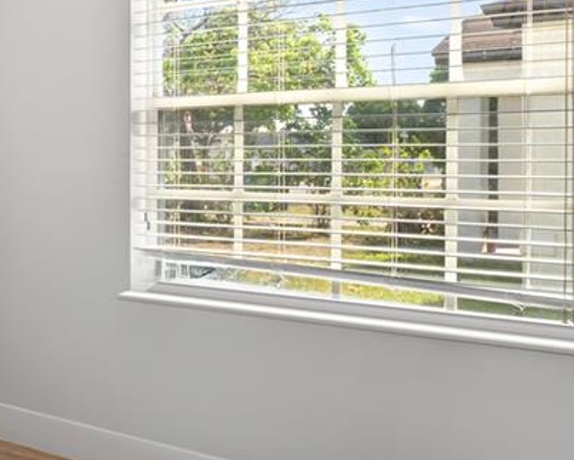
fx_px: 952
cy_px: 174
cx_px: -211
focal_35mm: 56
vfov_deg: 27.1
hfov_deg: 27.0
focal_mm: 10
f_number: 9
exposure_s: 1/2
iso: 100
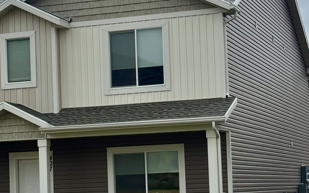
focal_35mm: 87
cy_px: 61
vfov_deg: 15.0
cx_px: 129
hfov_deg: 23.8
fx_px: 733
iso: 64
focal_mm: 6.76
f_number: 1.78
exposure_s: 1/10526
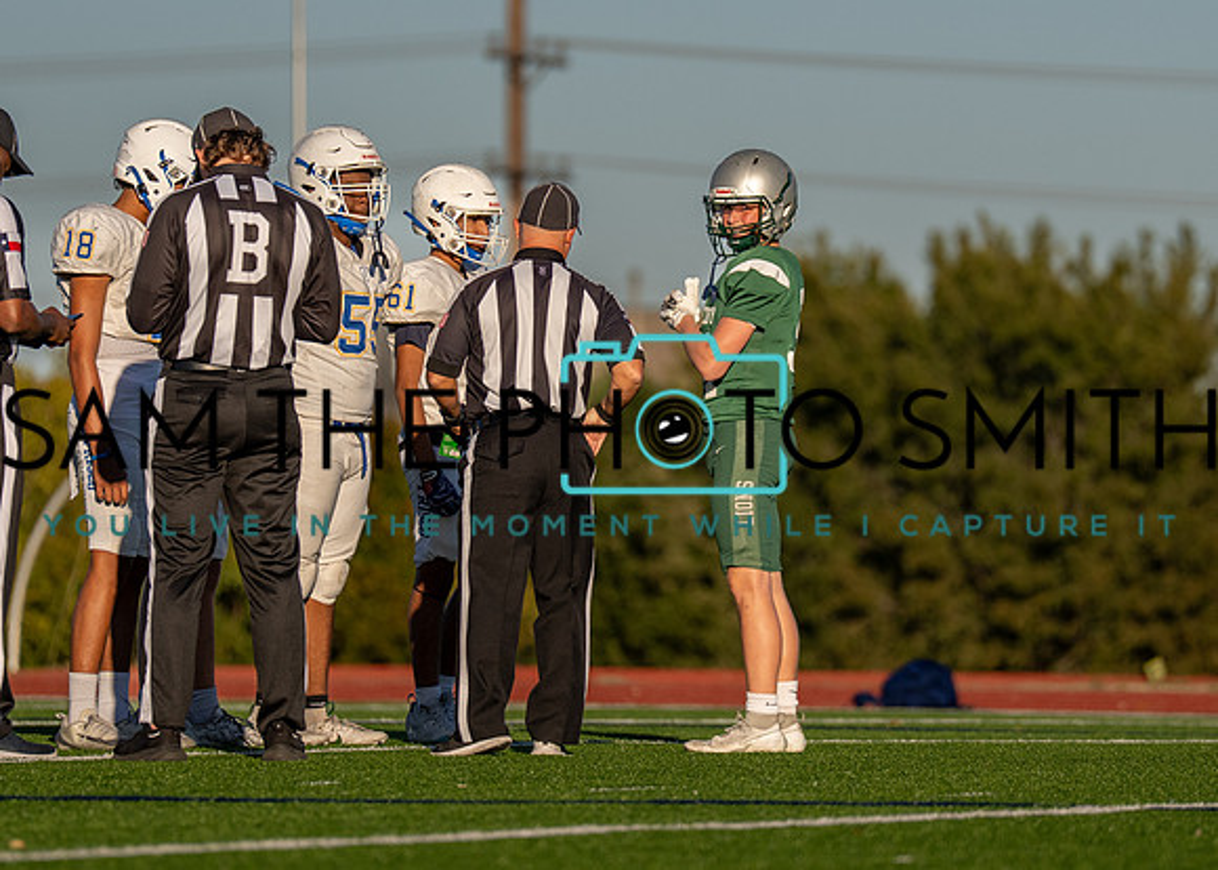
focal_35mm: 405
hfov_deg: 5.0
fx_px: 14013
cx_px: 720
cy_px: 381
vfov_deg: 3.6
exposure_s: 1/5000
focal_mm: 200
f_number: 2.8
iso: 250
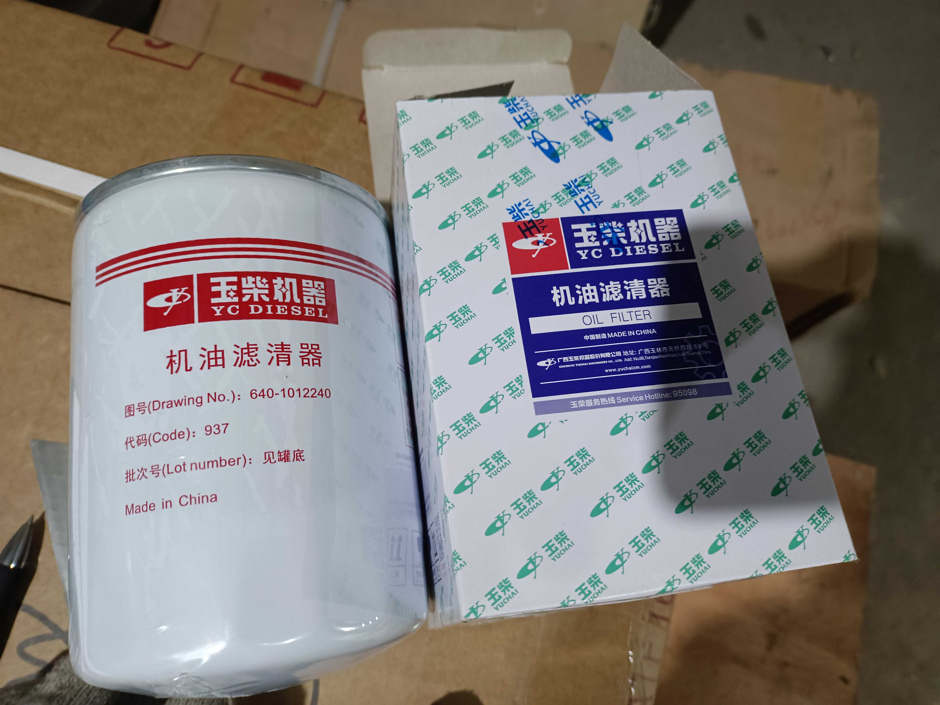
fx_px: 679
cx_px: 470
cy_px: 352
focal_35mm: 25
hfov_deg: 69.4
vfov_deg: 54.9
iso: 3272
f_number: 1.79
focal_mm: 4.71
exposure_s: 1/20
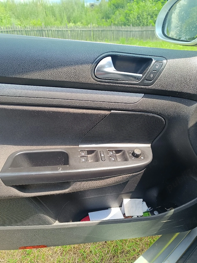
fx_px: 182
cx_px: 98
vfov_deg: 71.6
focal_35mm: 24
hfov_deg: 56.8
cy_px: 132
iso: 50
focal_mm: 5.59
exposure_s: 1/179
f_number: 1.88
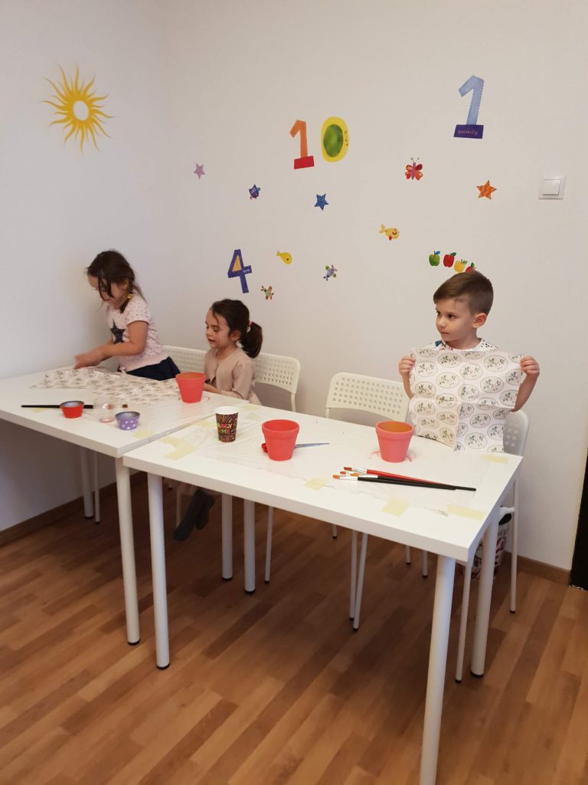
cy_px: 392
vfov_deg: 67.3
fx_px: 589
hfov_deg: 53.1
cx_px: 294
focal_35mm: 26
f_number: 1.5
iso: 320
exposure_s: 1/50
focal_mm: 4.3
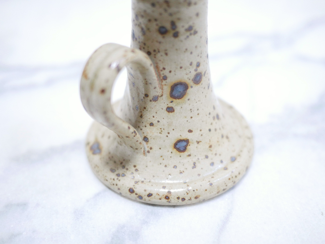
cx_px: 162
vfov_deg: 36.0
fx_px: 376
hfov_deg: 46.8
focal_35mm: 40
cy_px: 122
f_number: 1.7
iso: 2000
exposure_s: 1/60
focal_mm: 20
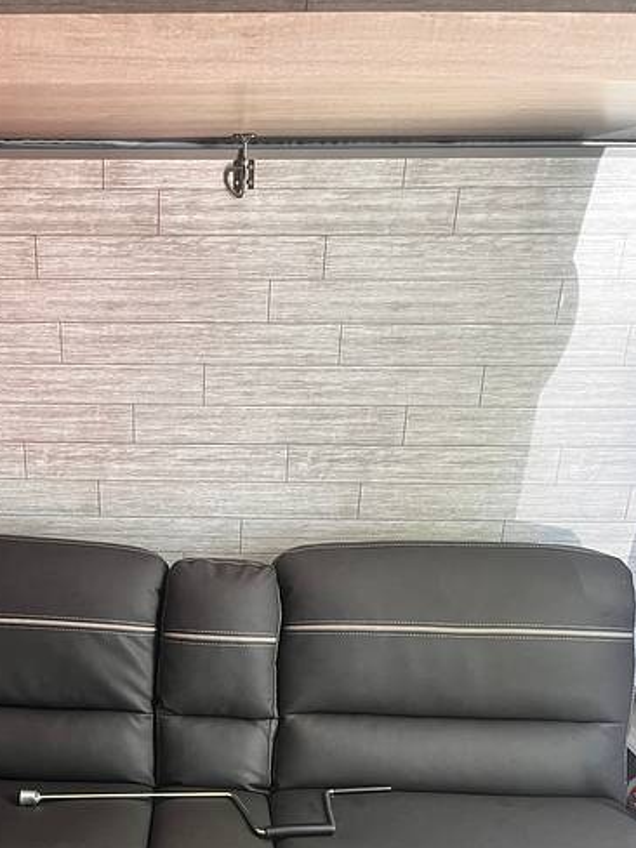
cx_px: 171
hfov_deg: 35.3
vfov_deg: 45.5
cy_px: 615
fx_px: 980
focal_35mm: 40
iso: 125
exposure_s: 1/87
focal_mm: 5.1
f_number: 1.6
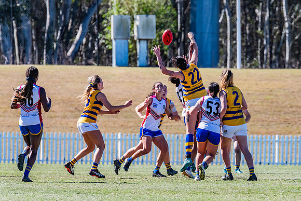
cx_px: 207
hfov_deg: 3.6
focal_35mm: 578
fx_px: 4831
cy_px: 101
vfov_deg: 2.4
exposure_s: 1/1600
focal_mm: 420
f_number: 7.1
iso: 800
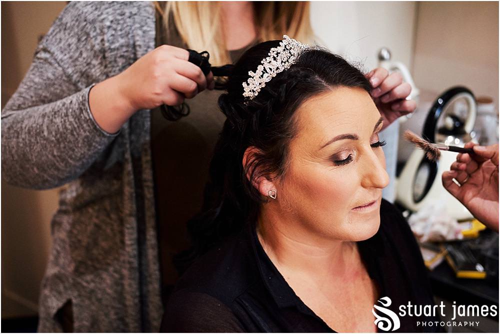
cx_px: 250
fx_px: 737
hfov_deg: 37.5
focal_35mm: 53
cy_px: 167
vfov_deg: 25.6
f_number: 2
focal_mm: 35
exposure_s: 1/640
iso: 3200
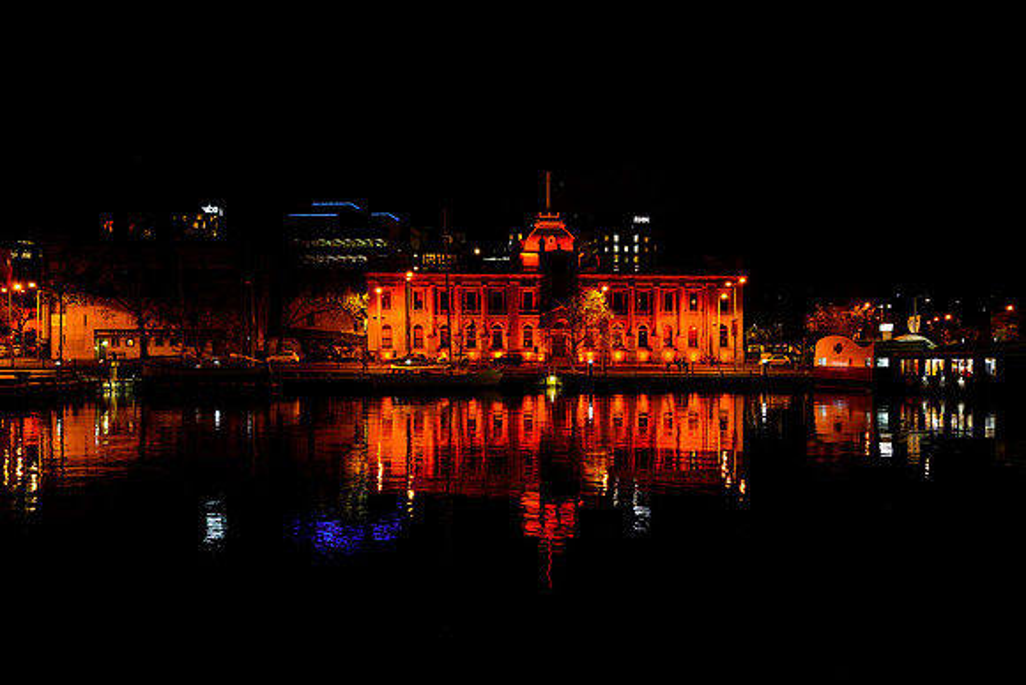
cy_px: 380
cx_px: 525
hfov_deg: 56.0
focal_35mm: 34
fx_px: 966
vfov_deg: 39.0
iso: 1600
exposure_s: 1/20
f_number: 4
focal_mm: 30
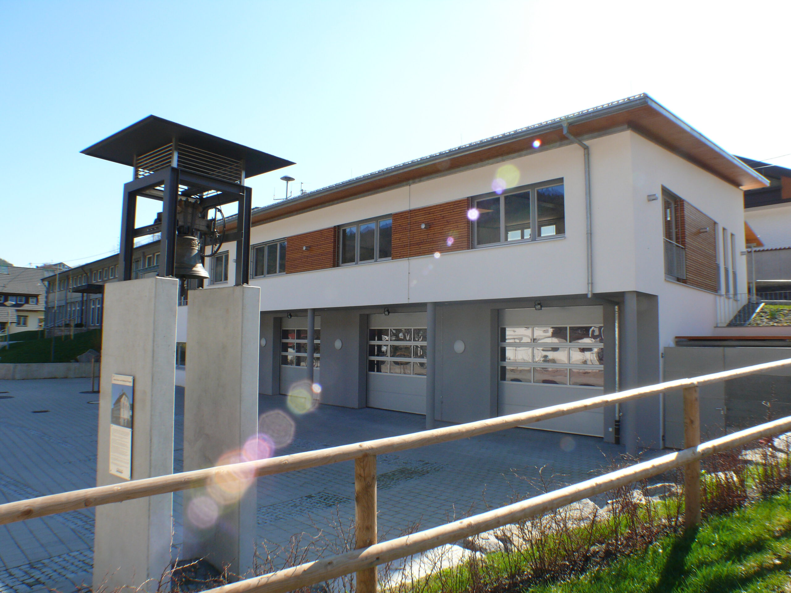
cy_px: 296
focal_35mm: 35
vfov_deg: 40.7
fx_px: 800
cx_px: 396
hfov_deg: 52.6
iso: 100
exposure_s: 1/250
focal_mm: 7.4
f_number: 5.6
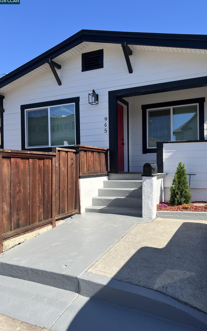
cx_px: 117
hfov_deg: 44.4
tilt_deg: +0.4
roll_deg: +0.8
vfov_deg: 66.5
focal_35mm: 28
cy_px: 165
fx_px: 253
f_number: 1.5
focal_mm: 5.7
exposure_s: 1/2841
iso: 50
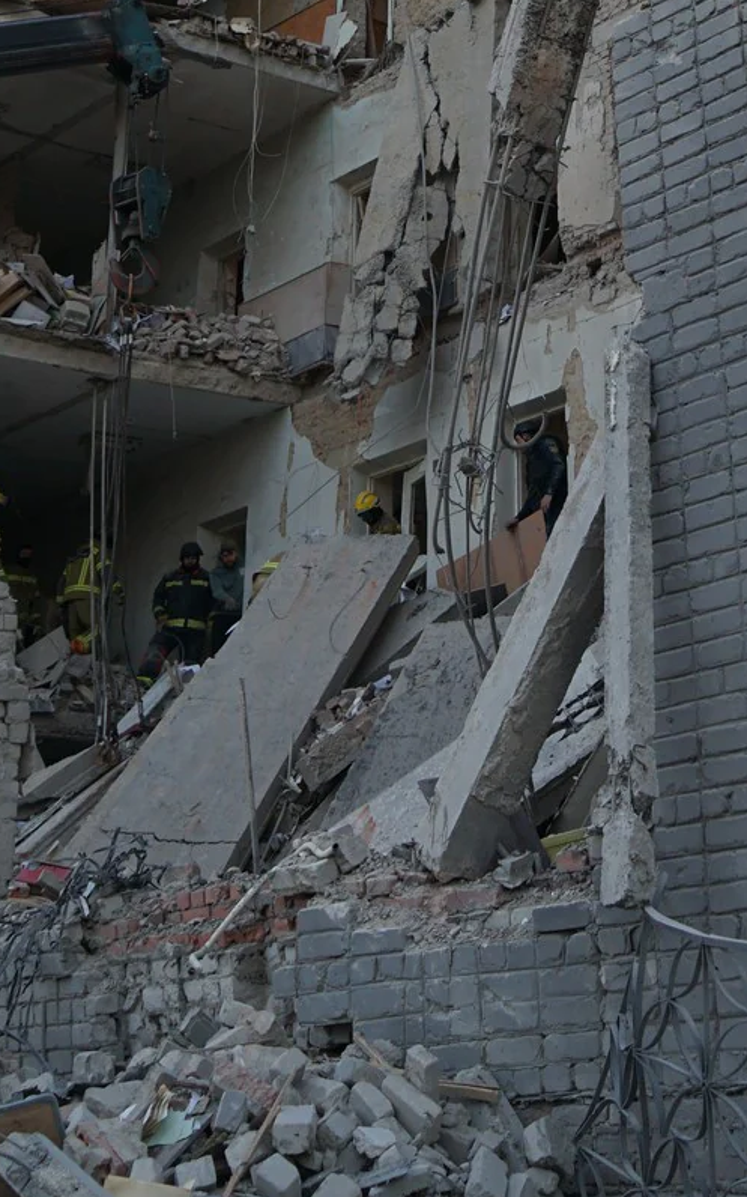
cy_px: -135
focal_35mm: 59
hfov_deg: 21.5
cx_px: 666
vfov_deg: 30.7
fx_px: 1923
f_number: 4
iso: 200
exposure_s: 1/60
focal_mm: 24
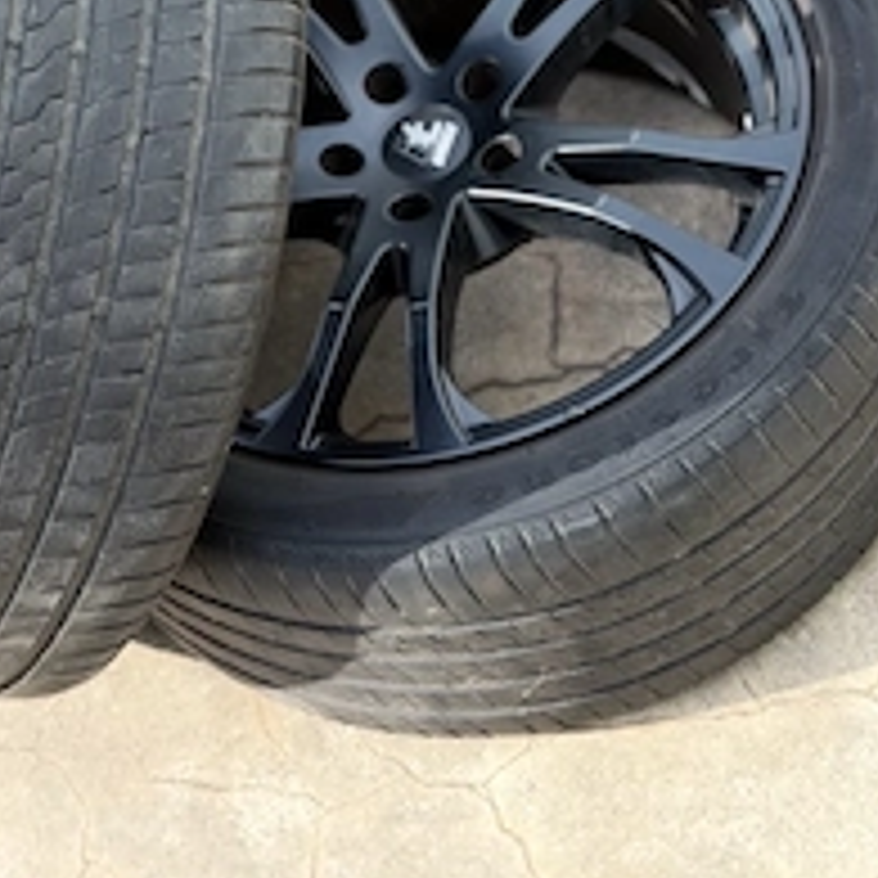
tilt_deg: -45.1
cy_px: -5
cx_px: 243
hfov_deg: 19.8
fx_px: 2497
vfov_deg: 19.4
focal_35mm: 87
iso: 64
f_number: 1.78
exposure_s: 1/570
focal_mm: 6.76
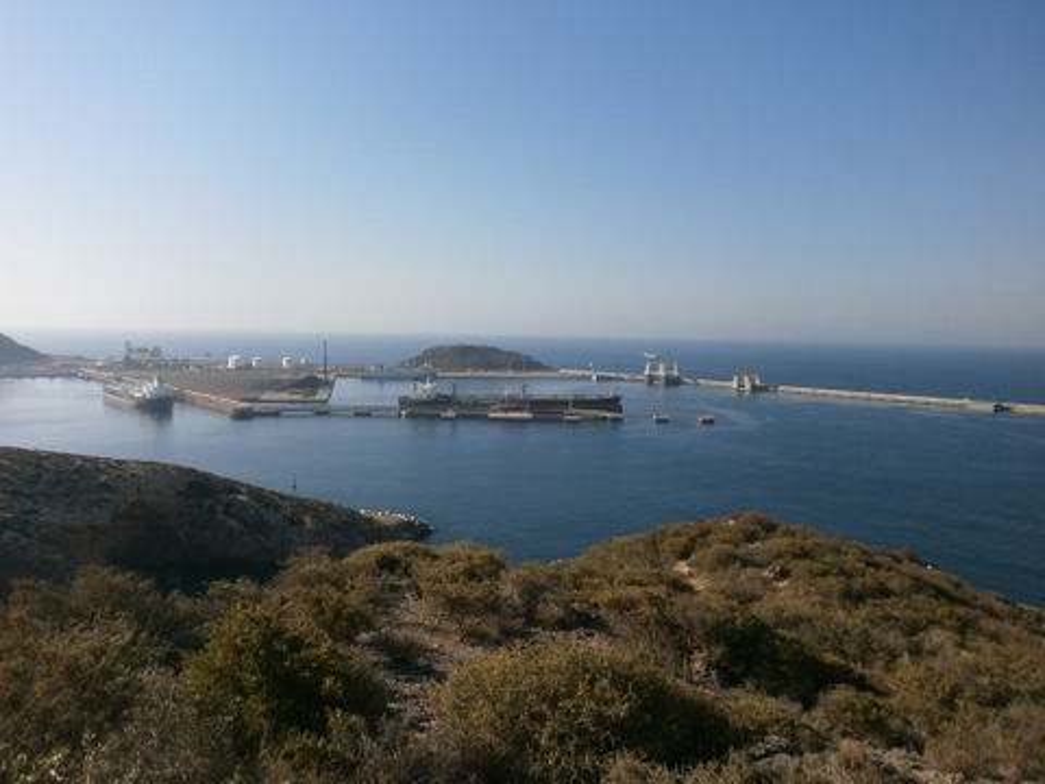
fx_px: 815
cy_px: 392
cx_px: 522
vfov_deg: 51.4
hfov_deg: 65.3
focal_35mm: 27
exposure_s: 1/200
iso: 100
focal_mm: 4.8
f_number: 10
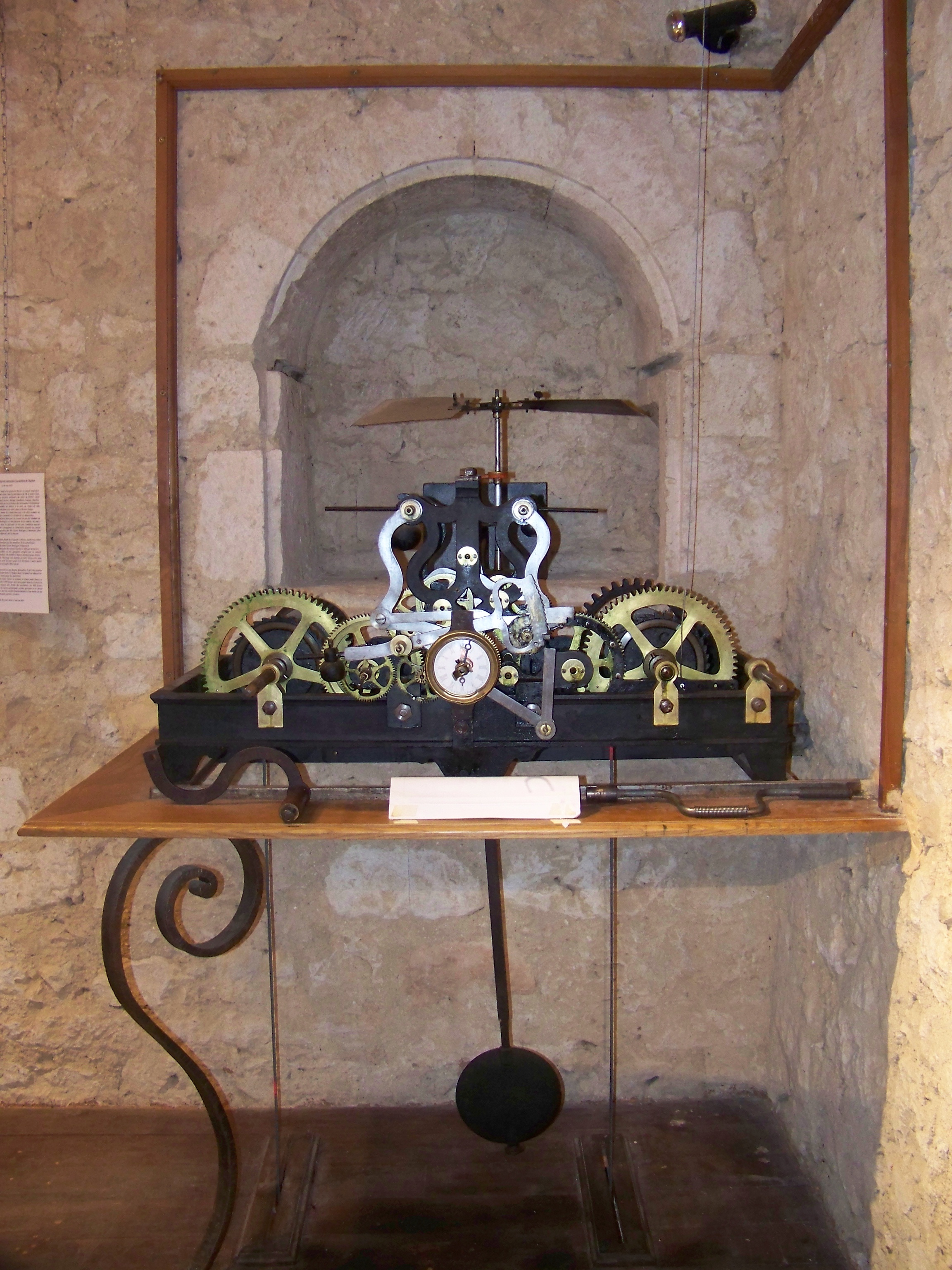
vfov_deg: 51.4
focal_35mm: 36
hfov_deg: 39.7
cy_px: 635
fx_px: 1320
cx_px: 476
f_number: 2.8
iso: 200
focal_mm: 5.85
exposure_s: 1/30
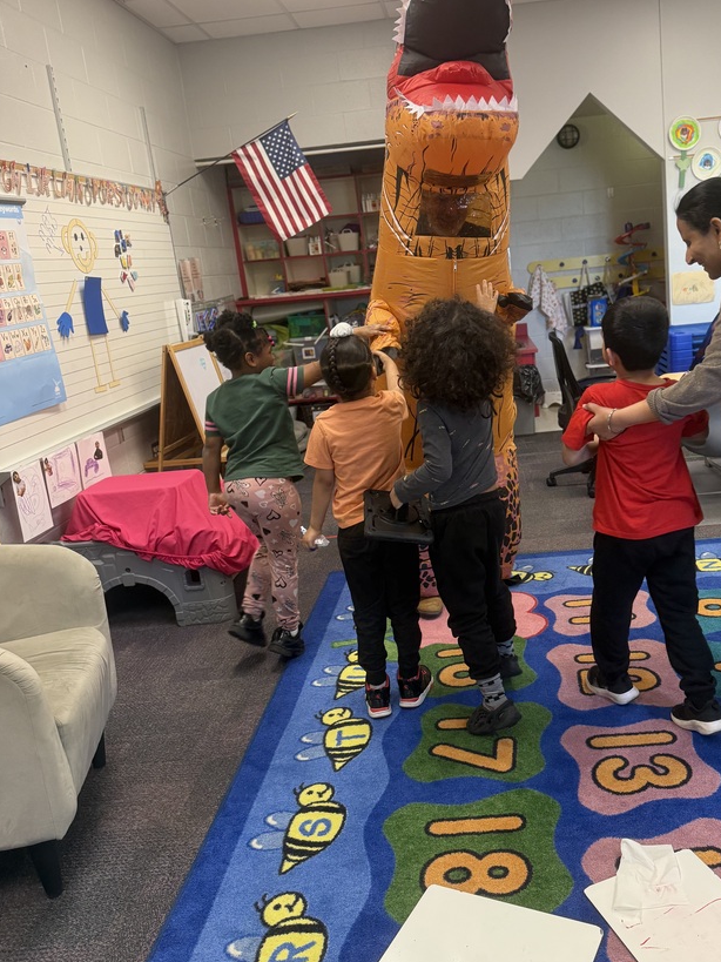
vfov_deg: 60.0
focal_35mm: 30
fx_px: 833
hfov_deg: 46.4
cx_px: 447
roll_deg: +6.0
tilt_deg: -10.5
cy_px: 463
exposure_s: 1/120
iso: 200
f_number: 1.78
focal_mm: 6.76
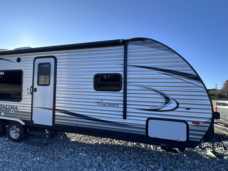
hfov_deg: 76.1
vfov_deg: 63.4
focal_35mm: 21
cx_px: 73
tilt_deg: +4.2
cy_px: 87
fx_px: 138
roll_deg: -3.9
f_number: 2.2
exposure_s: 1/662
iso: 40
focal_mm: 2.22
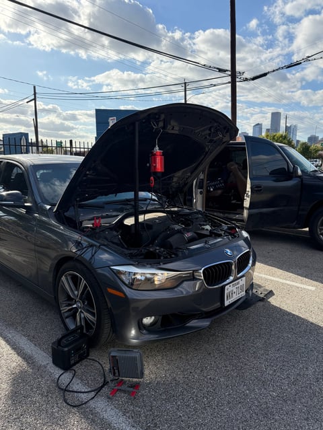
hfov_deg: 56.9
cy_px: 215
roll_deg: -0.1
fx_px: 298
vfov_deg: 71.6
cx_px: 162
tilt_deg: -9.5
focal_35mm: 24
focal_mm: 6.76
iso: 100
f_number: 1.78
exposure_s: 1/5319
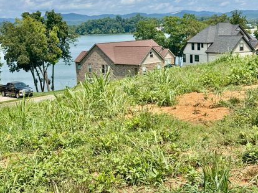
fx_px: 432
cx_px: 136
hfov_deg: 33.2
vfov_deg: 25.2
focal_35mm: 58
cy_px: 79
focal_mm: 6.76
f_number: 1.78
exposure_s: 1/4975
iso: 64
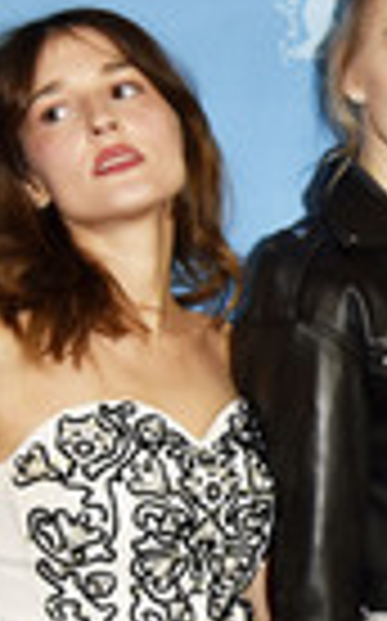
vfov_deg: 13.9
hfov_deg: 8.4
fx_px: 2537
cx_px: 727
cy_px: 464
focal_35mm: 150
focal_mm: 45
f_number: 5.6
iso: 800
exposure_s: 1/125
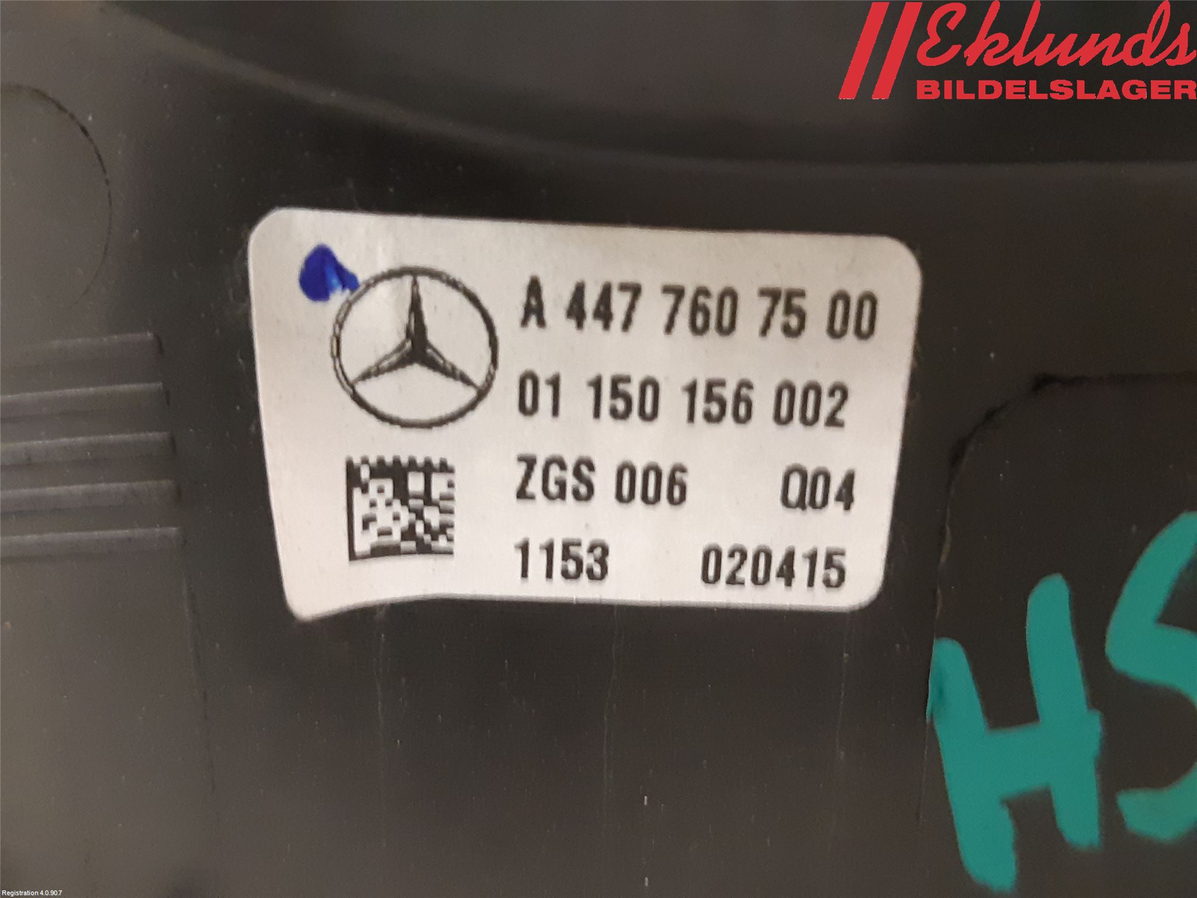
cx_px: 598
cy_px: 449
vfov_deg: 53.1
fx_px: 899
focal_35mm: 26
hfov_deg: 67.3
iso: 320
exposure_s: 1/25
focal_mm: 3.93
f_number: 1.7
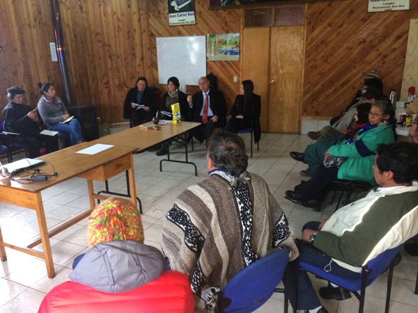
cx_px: 209
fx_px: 350
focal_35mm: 29
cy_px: 156
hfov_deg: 61.7
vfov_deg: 48.2
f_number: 2.2
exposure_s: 1/33
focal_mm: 4.15
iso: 250
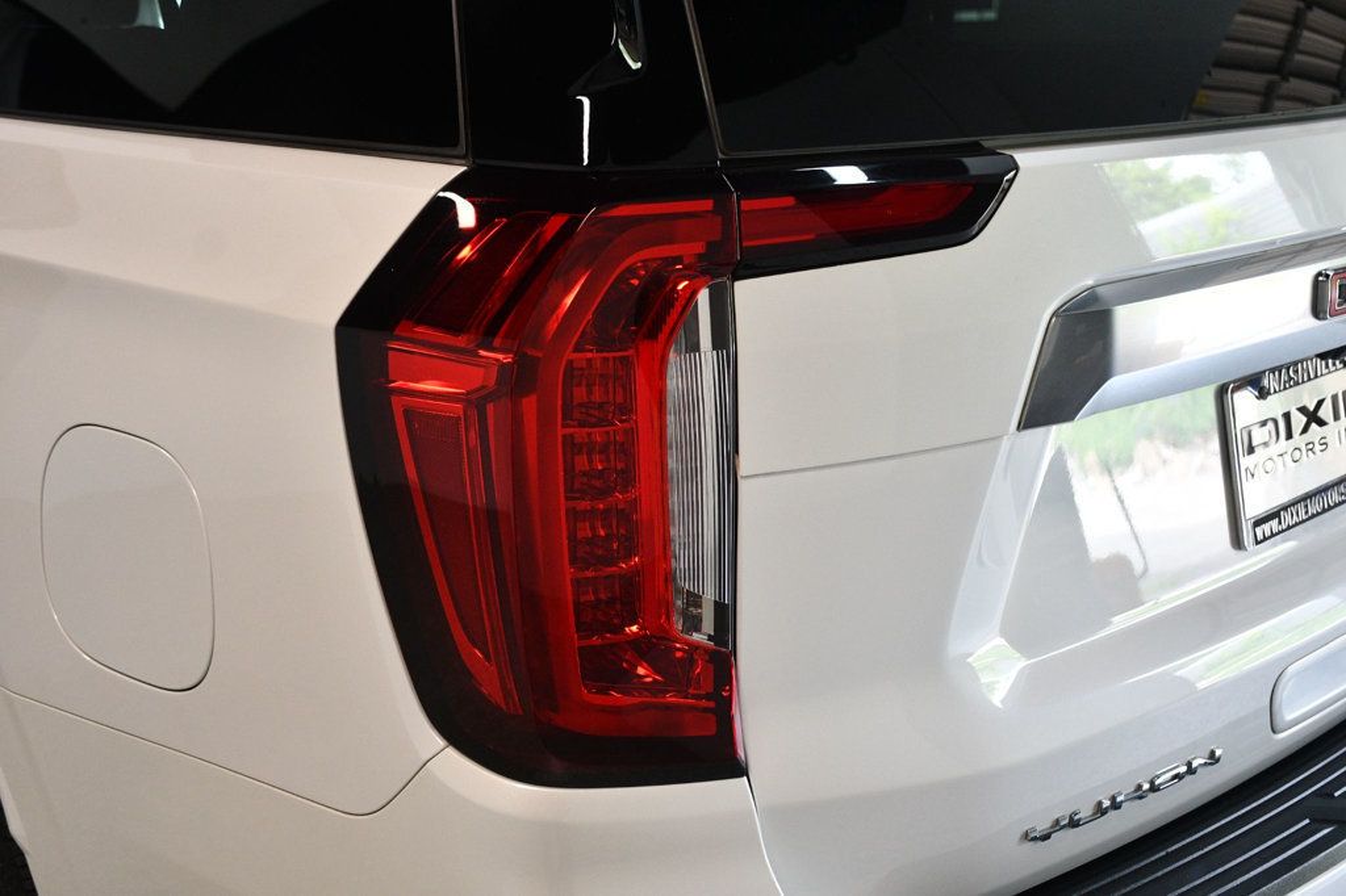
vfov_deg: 33.4
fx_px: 1495
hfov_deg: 48.5
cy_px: 448
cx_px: 673
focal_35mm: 40
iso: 1100
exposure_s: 1/125
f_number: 4
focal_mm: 27
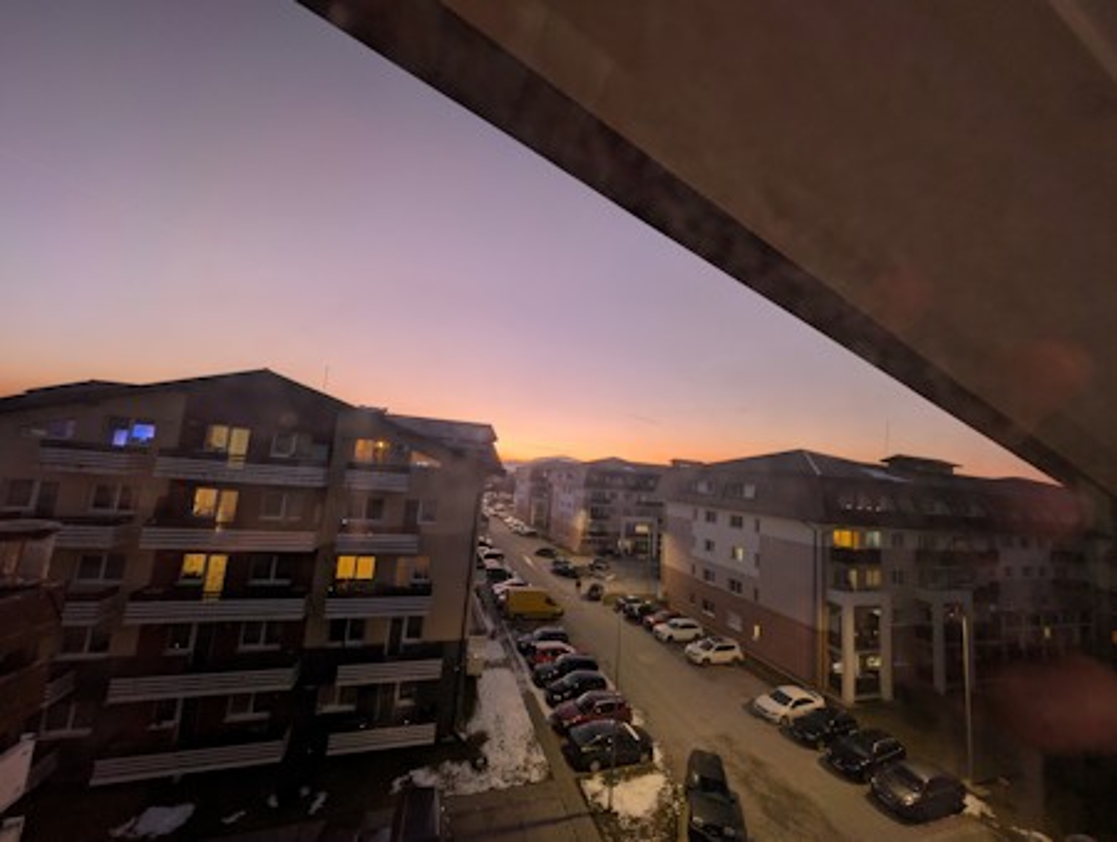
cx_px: 558
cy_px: 421
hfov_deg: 110.4
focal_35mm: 12
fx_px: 388
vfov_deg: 94.7
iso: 53
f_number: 1.95
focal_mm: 2.23
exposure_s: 1/15
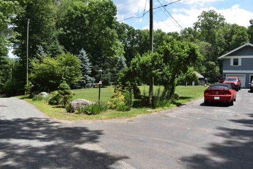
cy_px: 84
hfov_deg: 67.4
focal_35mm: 27
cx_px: 126
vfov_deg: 47.9
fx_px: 190
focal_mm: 18
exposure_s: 1/200
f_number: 8
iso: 100
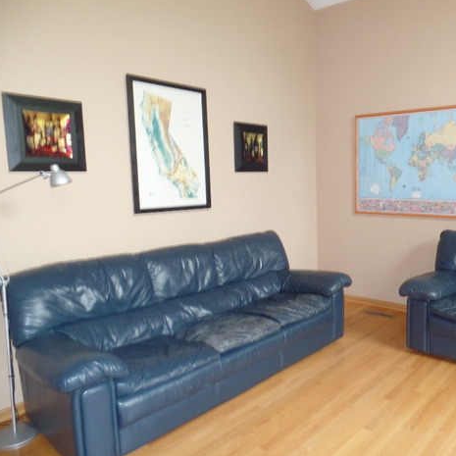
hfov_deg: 56.0
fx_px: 417
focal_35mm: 28
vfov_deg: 57.3
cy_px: 229
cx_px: 308
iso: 320
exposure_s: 1/30
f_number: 2.8
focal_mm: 4.1
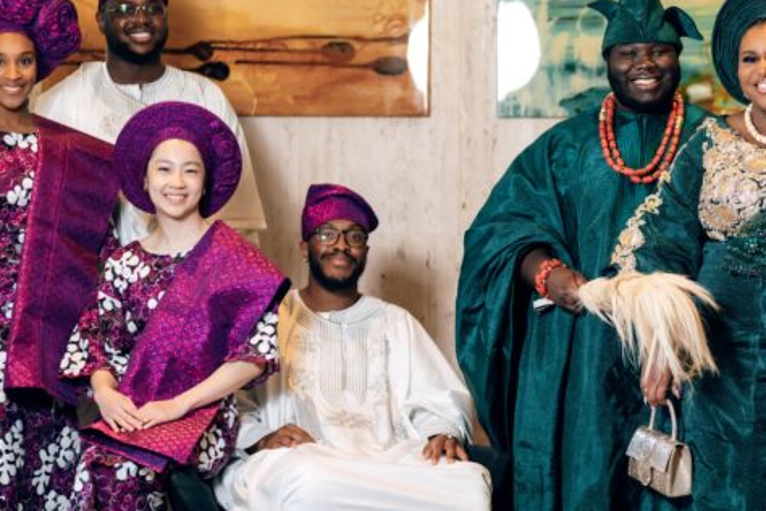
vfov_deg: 12.7
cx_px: 688
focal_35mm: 108
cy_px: 201
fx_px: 2298
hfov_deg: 18.6
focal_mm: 50
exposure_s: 1/400
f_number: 1.2
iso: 320
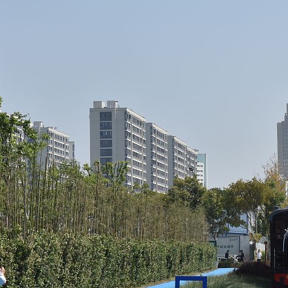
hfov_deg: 11.6
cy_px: 145
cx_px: 268
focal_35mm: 150
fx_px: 1412
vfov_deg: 11.6
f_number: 16
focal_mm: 70
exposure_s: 1/1000
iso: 1000
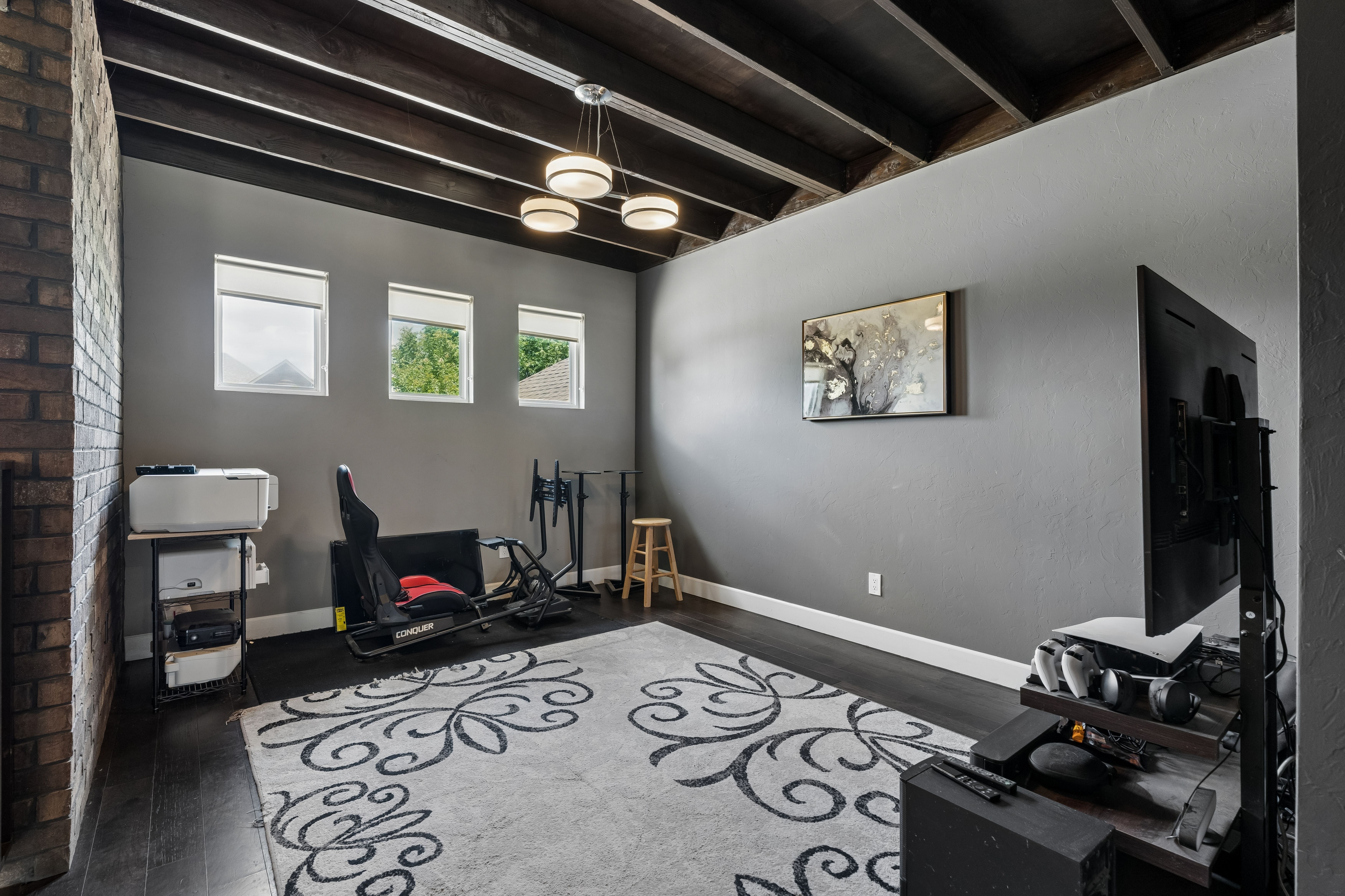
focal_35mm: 16
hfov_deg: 96.7
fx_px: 598
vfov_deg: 73.7
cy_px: 448
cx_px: 672
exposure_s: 1/15
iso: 800
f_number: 8
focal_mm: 16
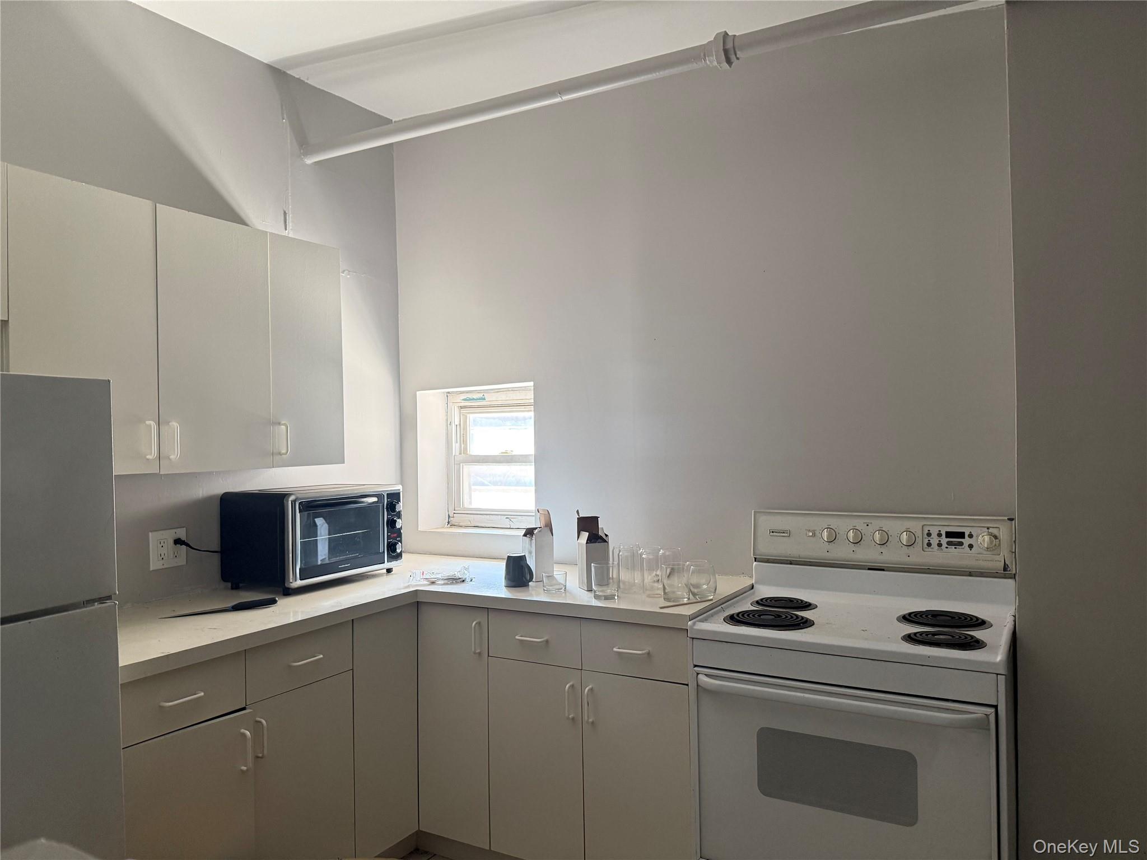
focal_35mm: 24
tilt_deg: +2.6
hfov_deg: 71.6
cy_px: 430
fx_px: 795
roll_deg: +1.0
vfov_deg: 56.8
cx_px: 574
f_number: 1.78
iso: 320
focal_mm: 6.76
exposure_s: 1/60
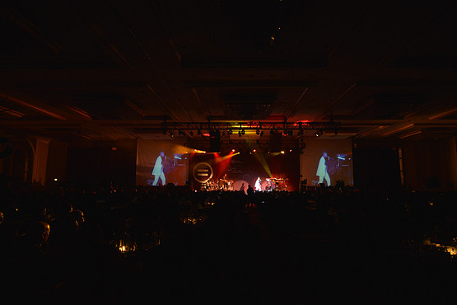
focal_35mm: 23
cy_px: 159
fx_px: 292
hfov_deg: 76.1
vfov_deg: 55.1
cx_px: 237
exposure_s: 1/125
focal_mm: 22
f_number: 5.6
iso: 2000
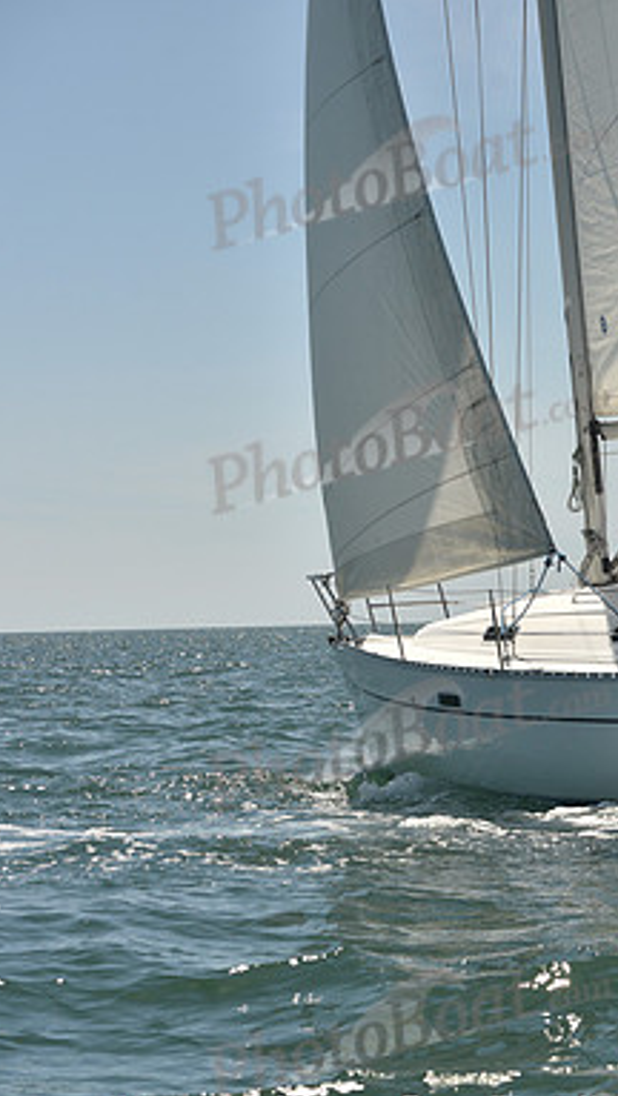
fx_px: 3227
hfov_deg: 10.7
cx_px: 761
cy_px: 548
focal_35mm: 111
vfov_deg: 19.3
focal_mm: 70
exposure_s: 1/800
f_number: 6.3
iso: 250
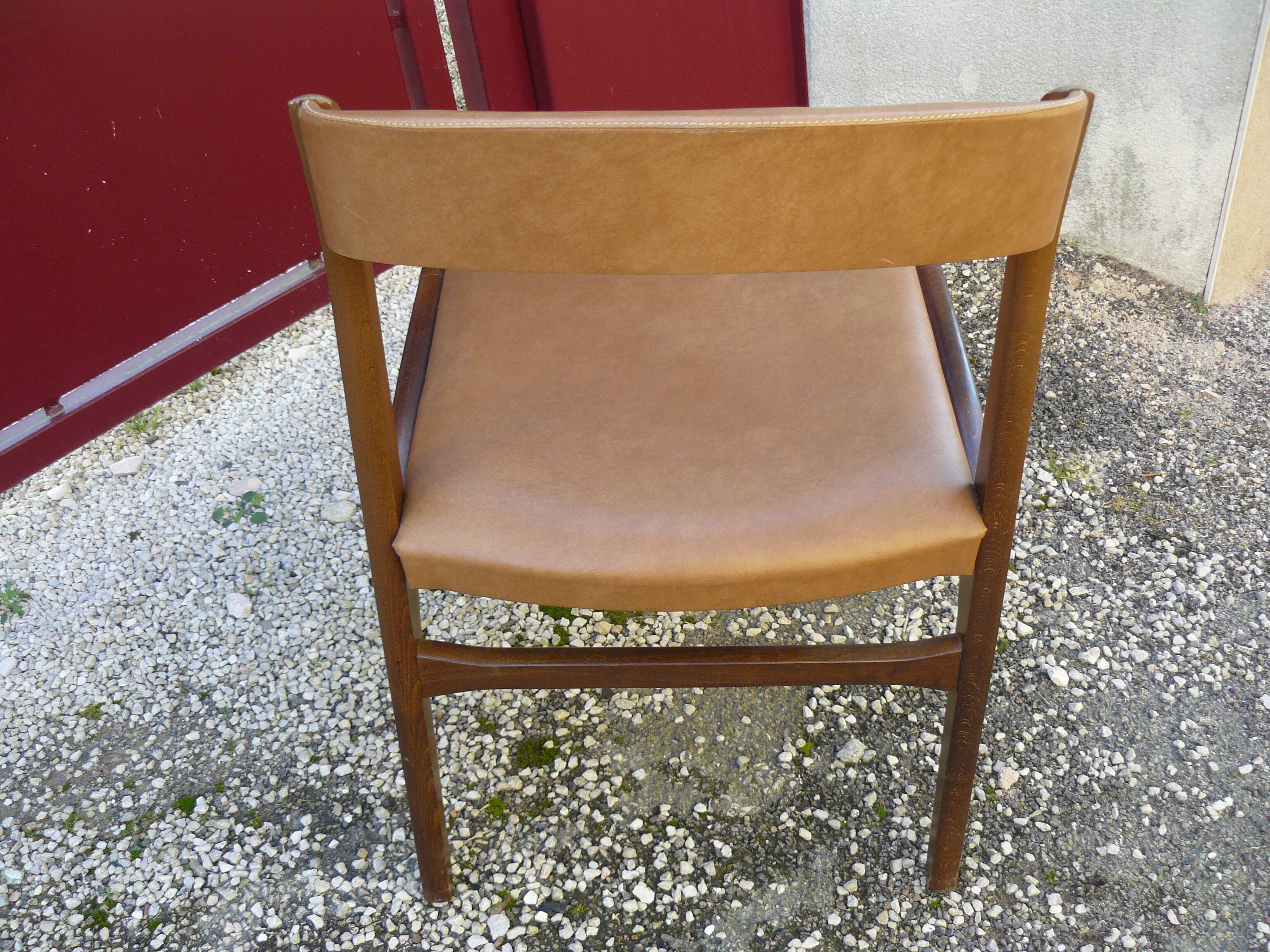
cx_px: 635
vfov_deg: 39.7
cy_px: 476
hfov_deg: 51.4
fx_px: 1321
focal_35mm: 36
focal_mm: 6
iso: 100
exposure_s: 1/80
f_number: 2.8
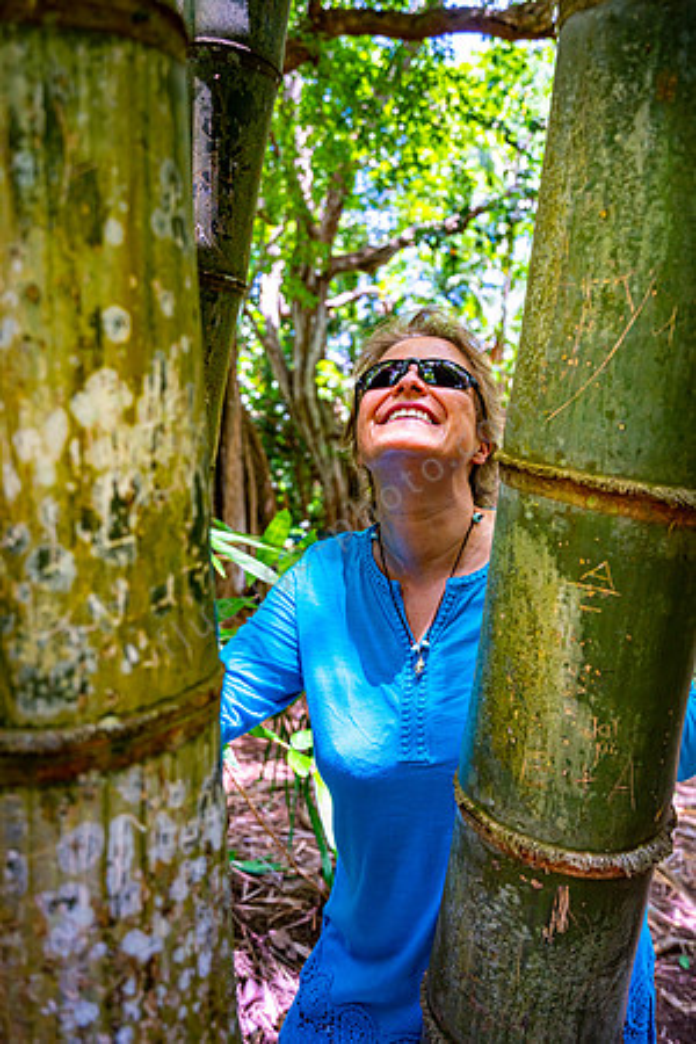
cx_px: 348
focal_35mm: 29
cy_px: 522
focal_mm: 29
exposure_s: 1/250
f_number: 4
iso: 640
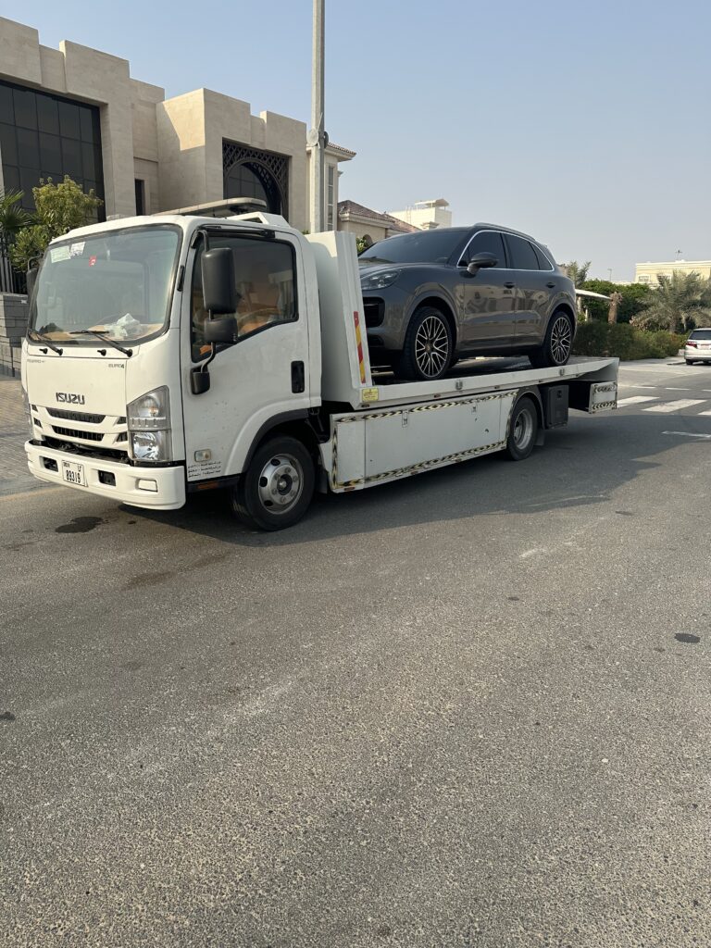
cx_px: 356
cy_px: 474
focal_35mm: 24
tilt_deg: -11.1
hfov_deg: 56.8
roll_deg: -1.0
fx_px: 657
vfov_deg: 71.6
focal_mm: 6.86
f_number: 1.78
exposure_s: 1/4184
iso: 80
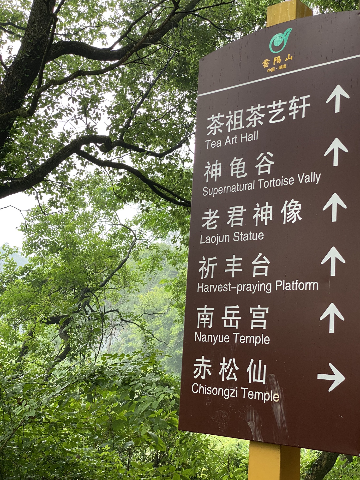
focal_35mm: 52
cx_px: 180
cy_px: 240
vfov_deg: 36.8
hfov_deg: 28.0
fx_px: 721
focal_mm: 6
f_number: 2
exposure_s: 1/121
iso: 80
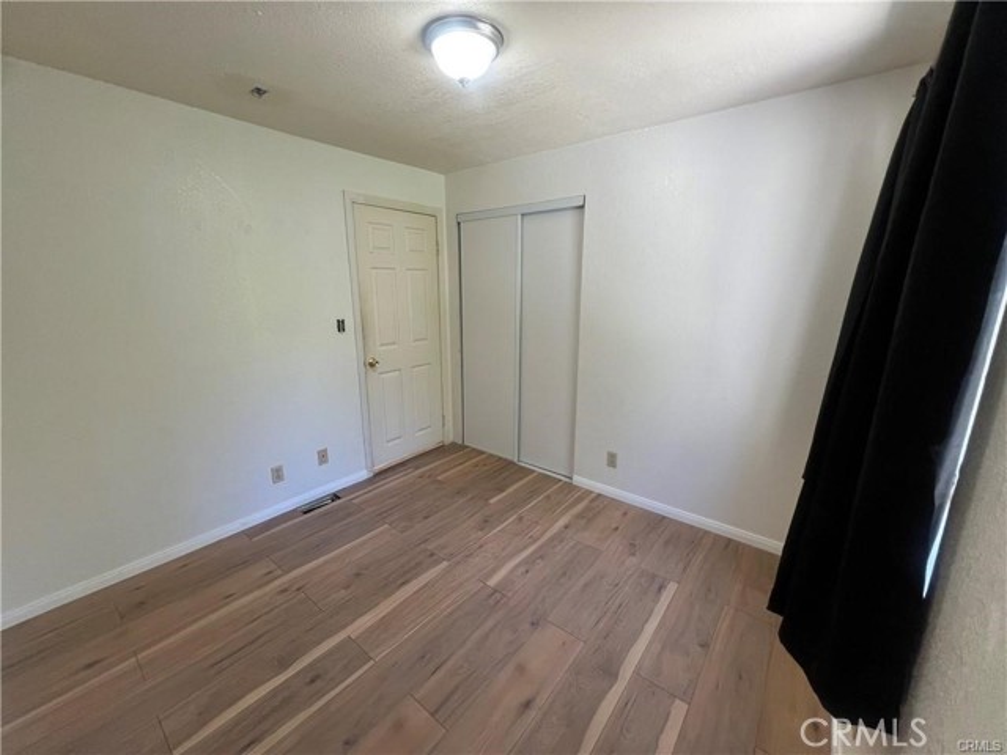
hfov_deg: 106.2
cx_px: 504
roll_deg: +1.0
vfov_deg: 89.9
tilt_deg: -13.6
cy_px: 378
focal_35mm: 13
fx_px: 378
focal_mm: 1.57
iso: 100
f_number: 1.8
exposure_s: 1/120
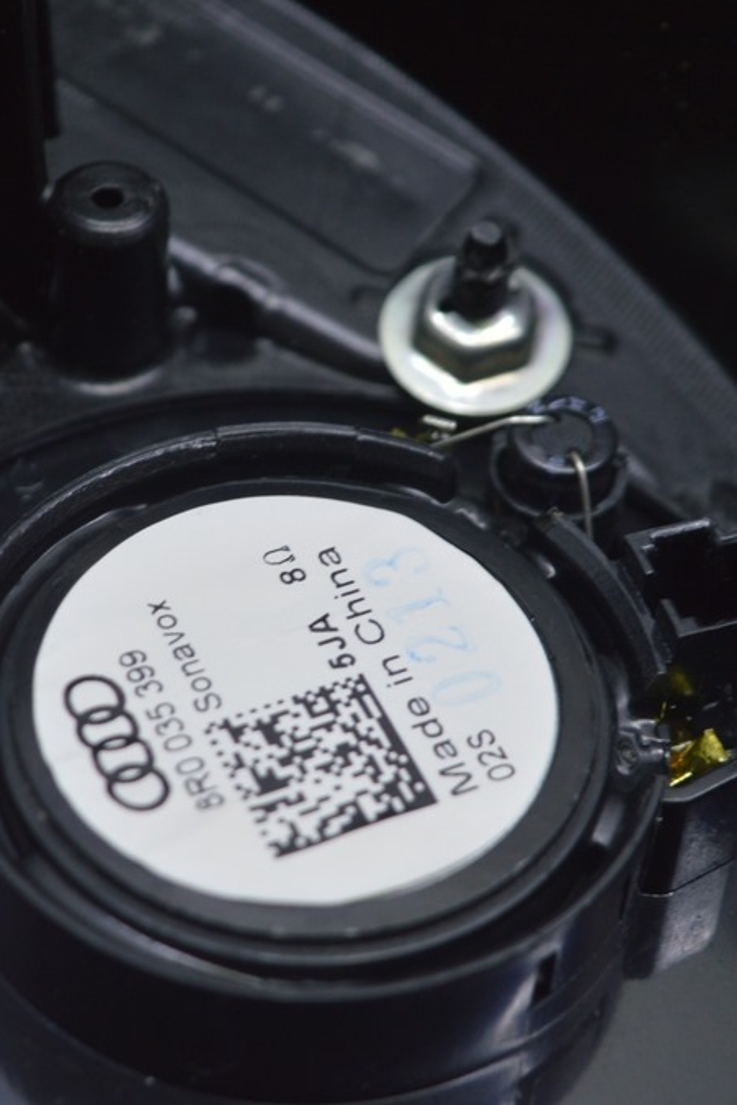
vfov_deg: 18.8
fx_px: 3345
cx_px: 319
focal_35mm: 109
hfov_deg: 12.6
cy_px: 550
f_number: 5.6
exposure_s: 1/20
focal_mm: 48
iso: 400
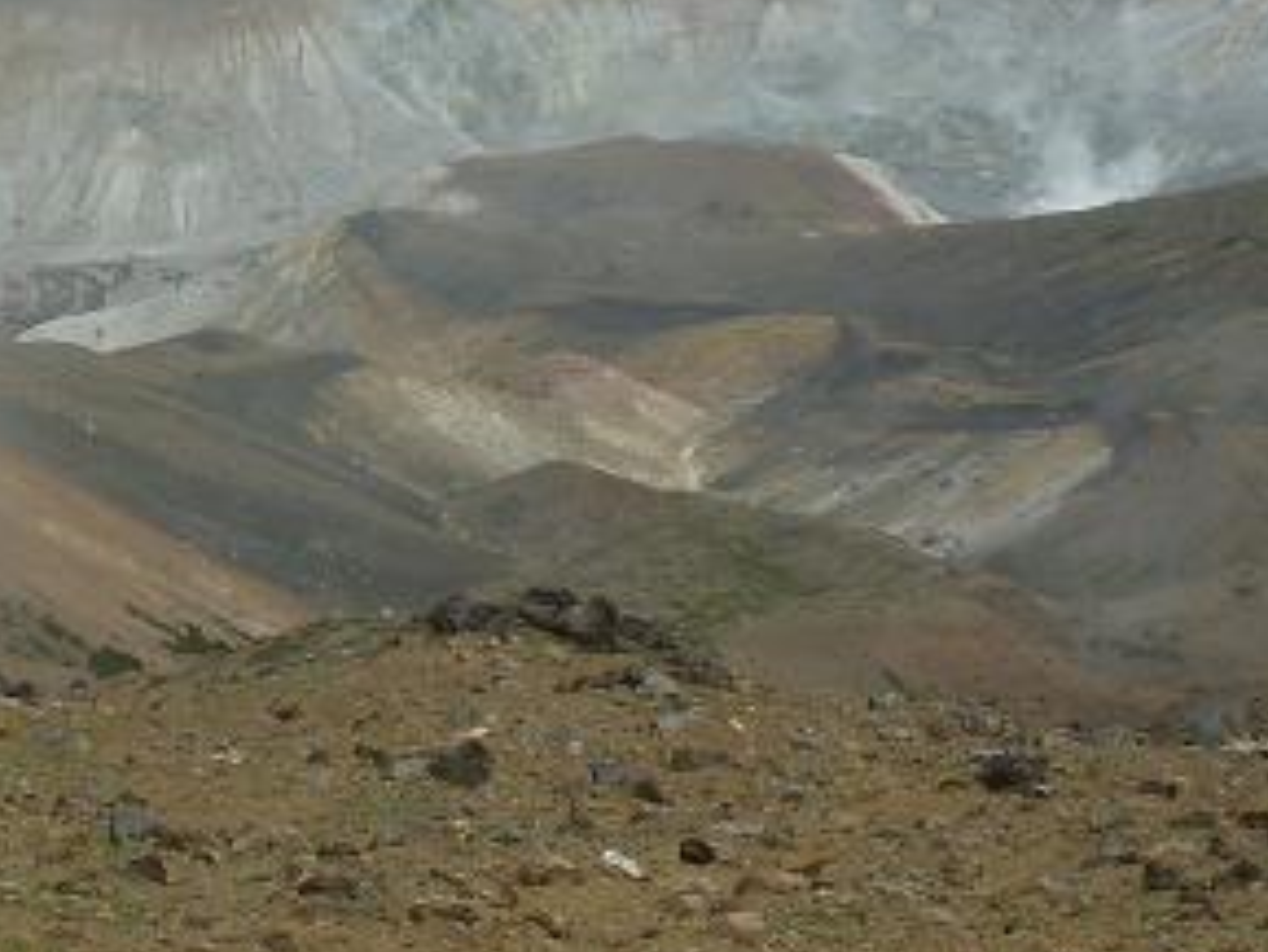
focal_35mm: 117
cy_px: -184
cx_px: 518
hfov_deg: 16.8
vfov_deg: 12.4
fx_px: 4288
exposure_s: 1/500
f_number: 5
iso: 80
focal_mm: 7.3
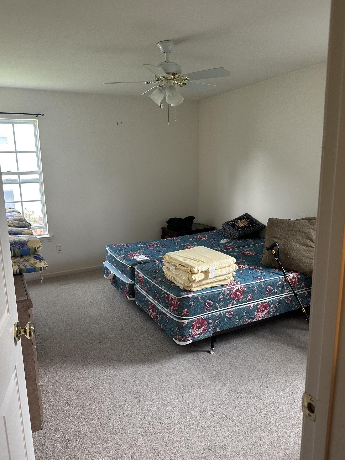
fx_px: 332
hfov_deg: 54.9
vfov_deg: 69.4
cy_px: 235
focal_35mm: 25
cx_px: 167
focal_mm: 6.86
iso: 160
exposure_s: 1/60
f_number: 1.78
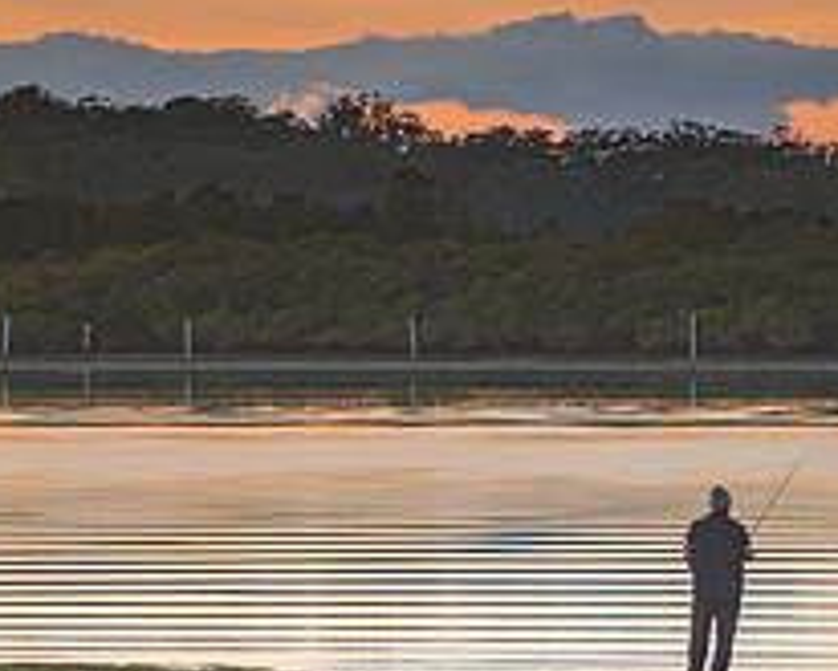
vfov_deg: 4.7
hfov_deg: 5.8
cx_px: 502
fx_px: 8238
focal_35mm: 332
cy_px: 78
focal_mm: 80
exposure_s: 1/8
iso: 250
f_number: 4
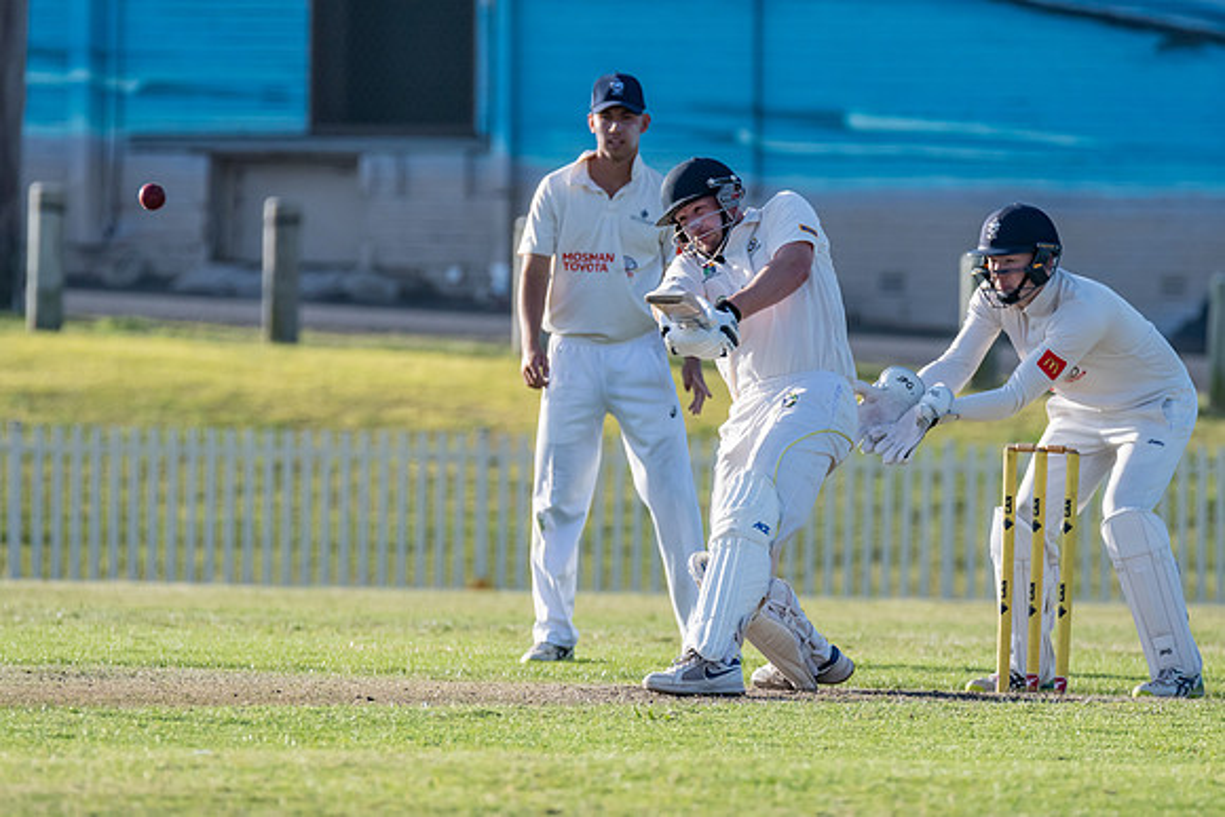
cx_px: 612
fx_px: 23484
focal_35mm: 690
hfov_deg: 3.0
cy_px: 408
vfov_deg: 2.0
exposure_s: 1/2500
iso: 800
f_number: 7.1
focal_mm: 460
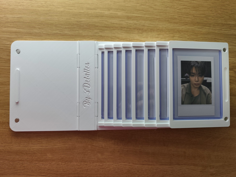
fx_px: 157
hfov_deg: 73.9
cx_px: 118
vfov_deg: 58.9
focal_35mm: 23
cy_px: 88
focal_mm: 6.19
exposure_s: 1/50
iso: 320
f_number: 1.65
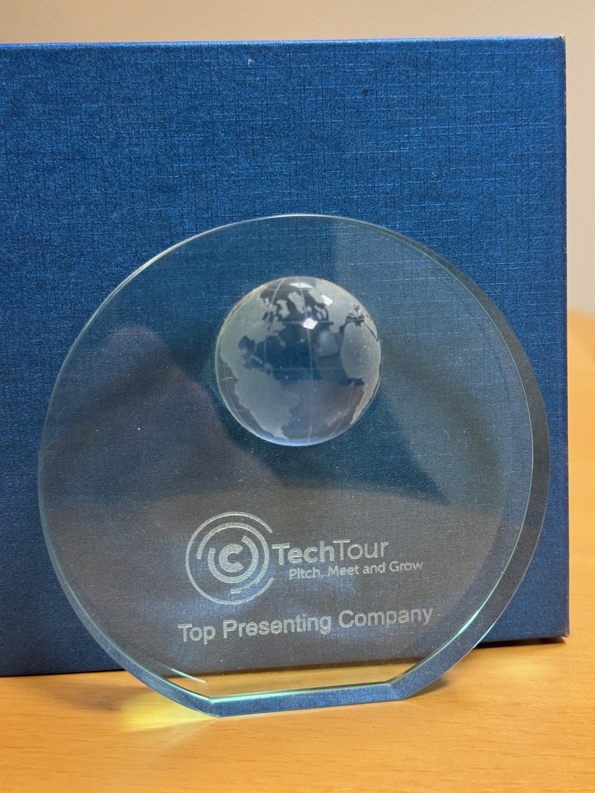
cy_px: 396
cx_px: 298
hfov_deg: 30.3
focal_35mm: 48
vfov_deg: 39.7
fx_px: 1100
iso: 200
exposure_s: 1/33
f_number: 1.78
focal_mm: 6.76
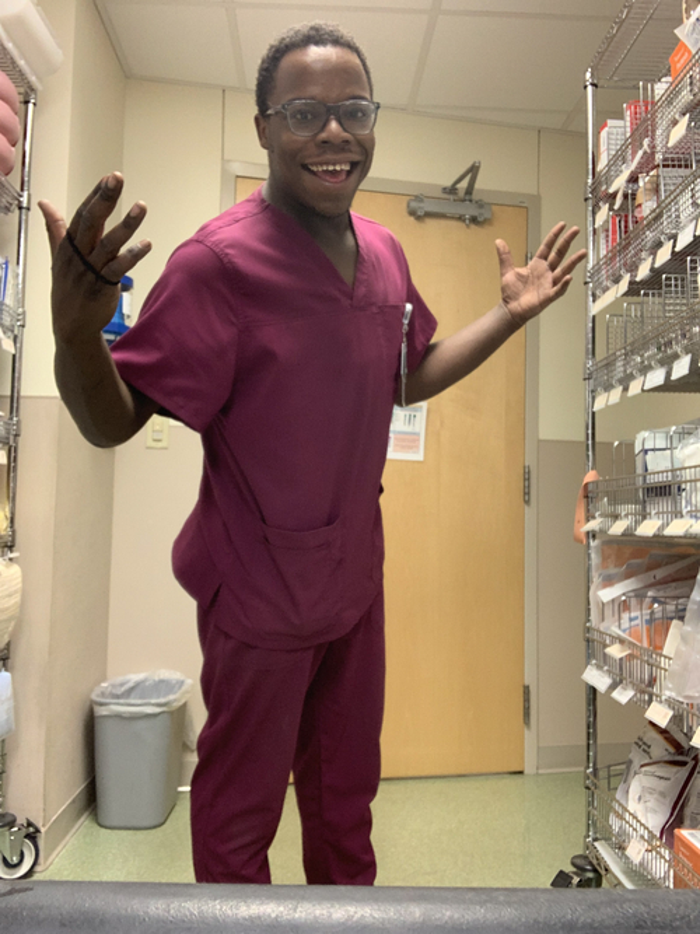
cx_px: 350
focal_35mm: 32
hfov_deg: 44.1
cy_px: 467
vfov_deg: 56.8
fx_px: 863
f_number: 2.2
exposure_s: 1/60
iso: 250
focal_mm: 2.87
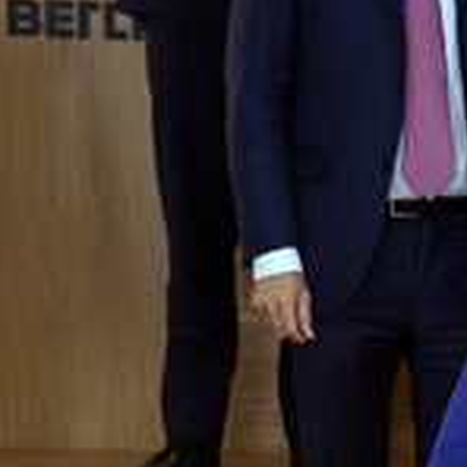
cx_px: 554
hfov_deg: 7.3
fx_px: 3633
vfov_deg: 7.3
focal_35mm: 238
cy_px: 467
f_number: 6.3
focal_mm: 92
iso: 6400
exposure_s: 1/320
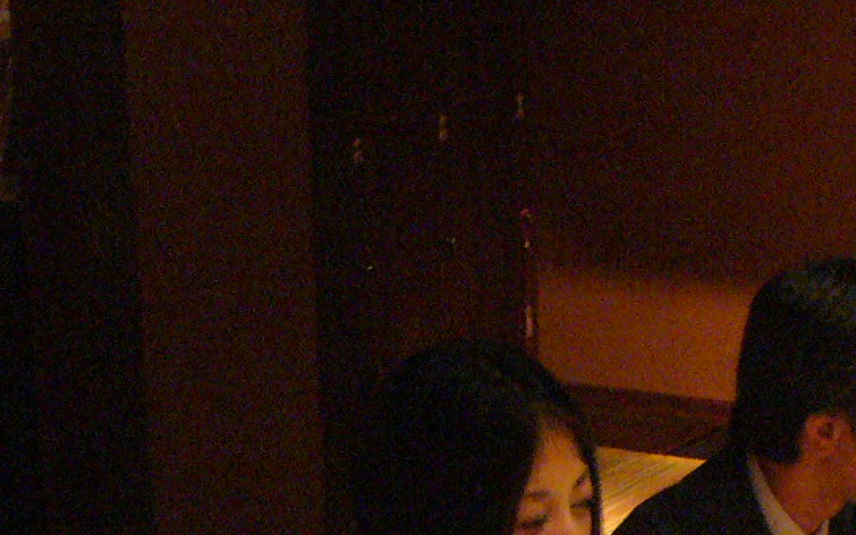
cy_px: 687
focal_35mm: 116
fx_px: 2706
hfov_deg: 17.9
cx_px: 633
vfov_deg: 11.0
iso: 400
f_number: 2.8
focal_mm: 6.1
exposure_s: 1/8
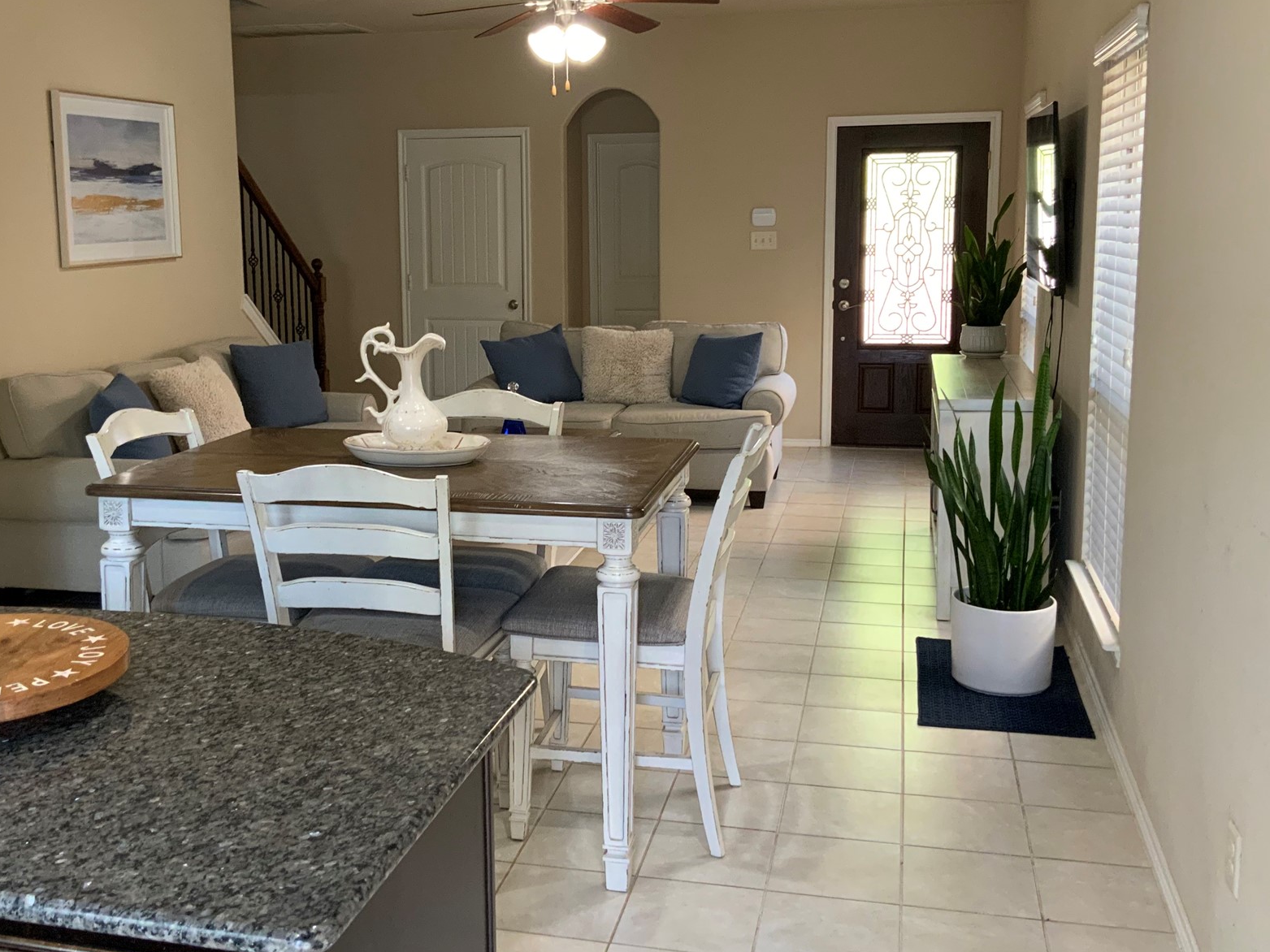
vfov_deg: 37.7
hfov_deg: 48.9
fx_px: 1394
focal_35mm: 38
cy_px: 413
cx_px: 568
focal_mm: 3
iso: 160
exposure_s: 1/60
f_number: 1.8
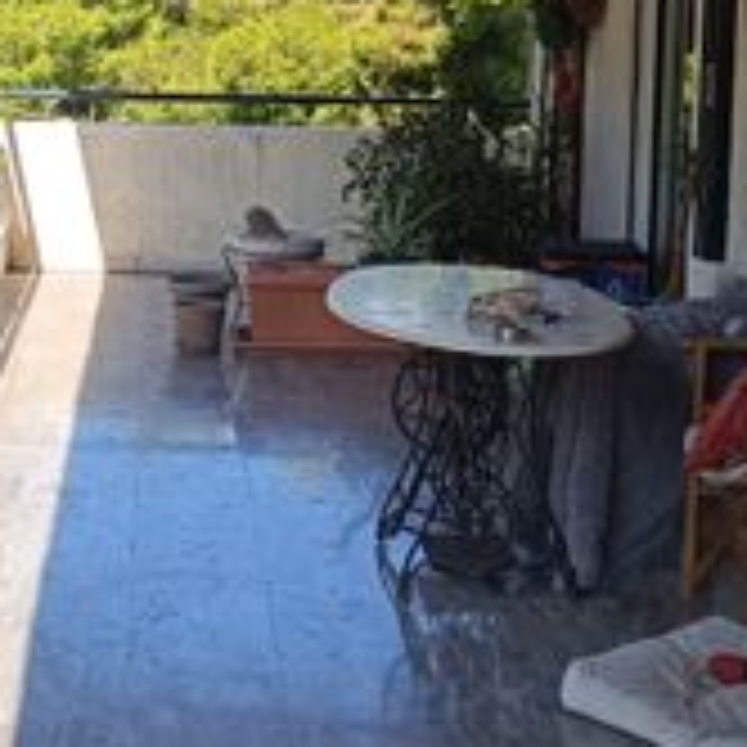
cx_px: 324
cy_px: 112
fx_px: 2002
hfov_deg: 21.1
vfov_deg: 20.8
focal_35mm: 82
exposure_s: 1/765
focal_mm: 5.59
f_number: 1.88
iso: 54
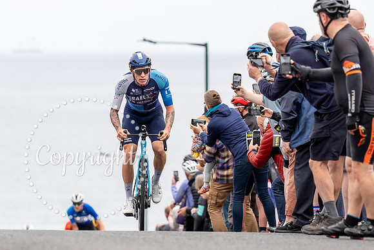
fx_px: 2968
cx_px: 167
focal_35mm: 286
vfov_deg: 4.8
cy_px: 102
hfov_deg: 7.2
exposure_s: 1/1000
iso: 320
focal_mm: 167
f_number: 3.5
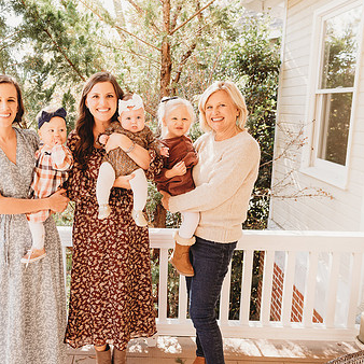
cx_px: 113
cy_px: 180
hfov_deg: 46.3
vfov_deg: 47.2
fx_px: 416
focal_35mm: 35
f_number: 4.5
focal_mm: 24
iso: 400
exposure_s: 1/200
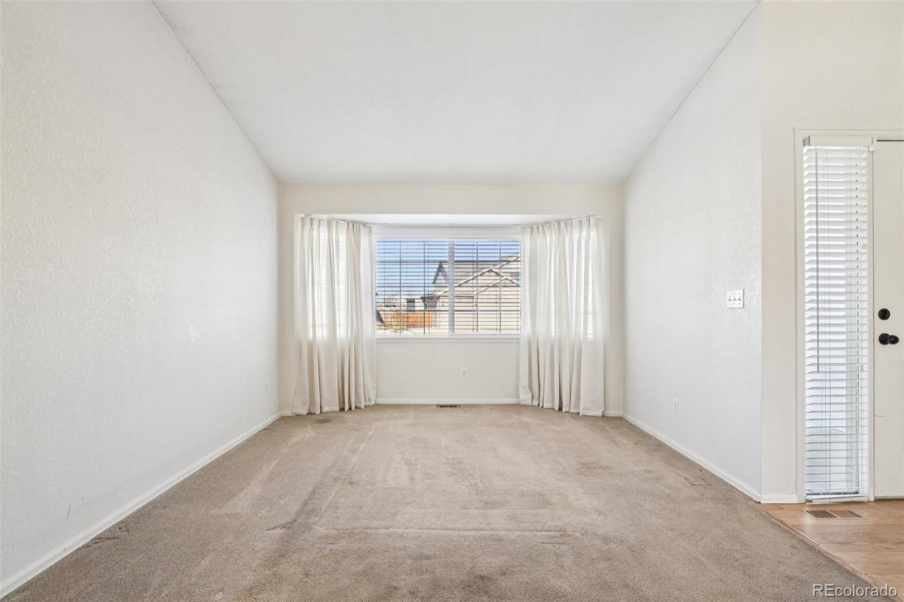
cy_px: 301
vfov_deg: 72.0
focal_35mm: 16
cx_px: 452
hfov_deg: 95.0
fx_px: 414
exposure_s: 1/30
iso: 125
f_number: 8
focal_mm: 11
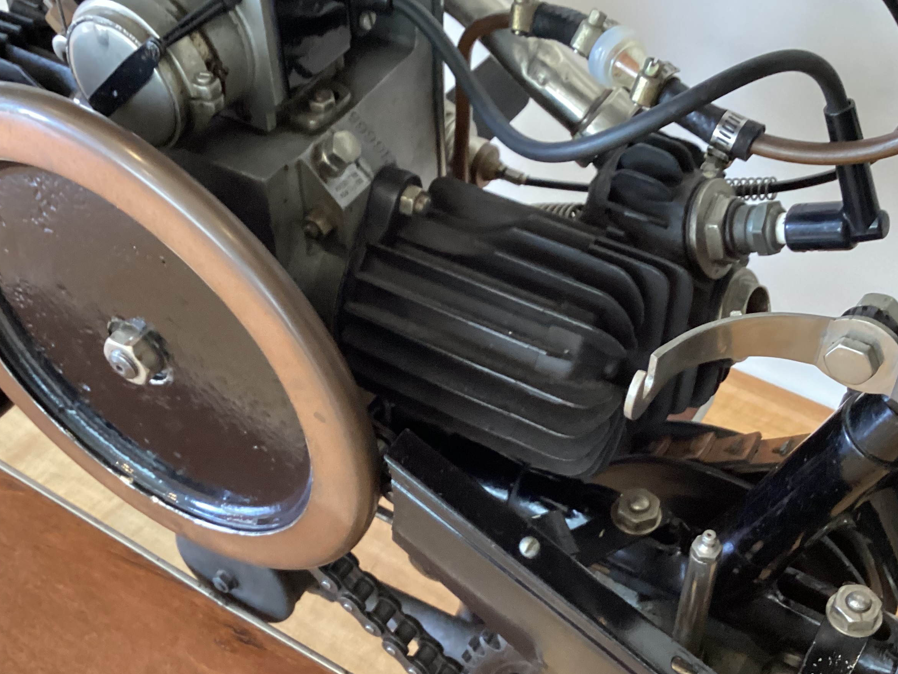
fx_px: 1116
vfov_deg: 33.4
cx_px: 416
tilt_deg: -51.5
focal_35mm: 43
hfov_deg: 43.8
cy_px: 425
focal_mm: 3.3
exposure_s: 1/30
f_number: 2.4
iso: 400
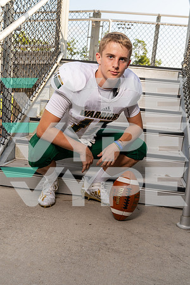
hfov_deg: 32.6
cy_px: 142
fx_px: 325
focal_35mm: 41
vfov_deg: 47.4
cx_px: 95
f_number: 5.6
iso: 125
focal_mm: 41
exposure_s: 1/250
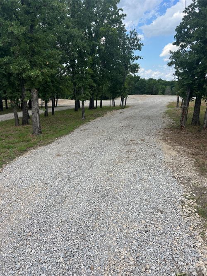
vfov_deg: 67.3
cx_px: 104
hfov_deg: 53.0
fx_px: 207
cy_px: 138
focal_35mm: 26
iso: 50
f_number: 1.5
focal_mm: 5.7
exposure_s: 1/2762
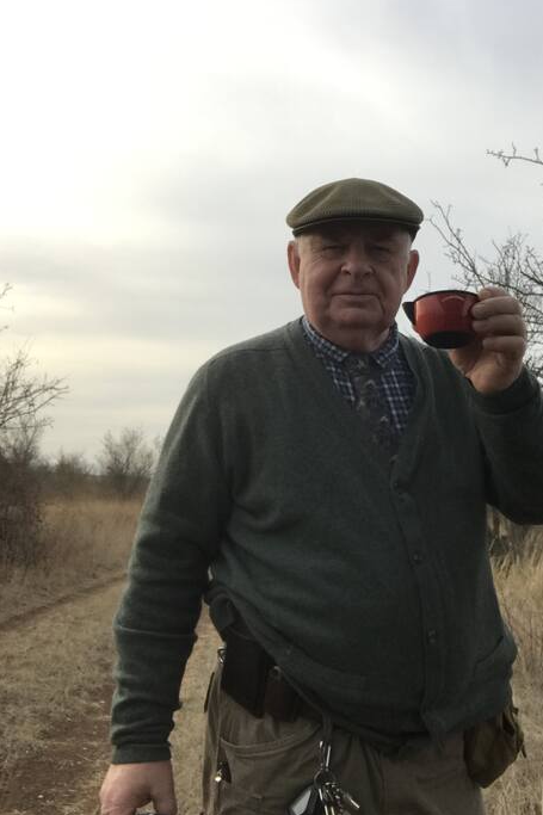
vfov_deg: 49.4
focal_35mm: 39
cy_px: 340
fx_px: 883
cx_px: 318
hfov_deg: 34.1
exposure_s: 1/502
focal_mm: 2.87
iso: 25
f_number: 2.2
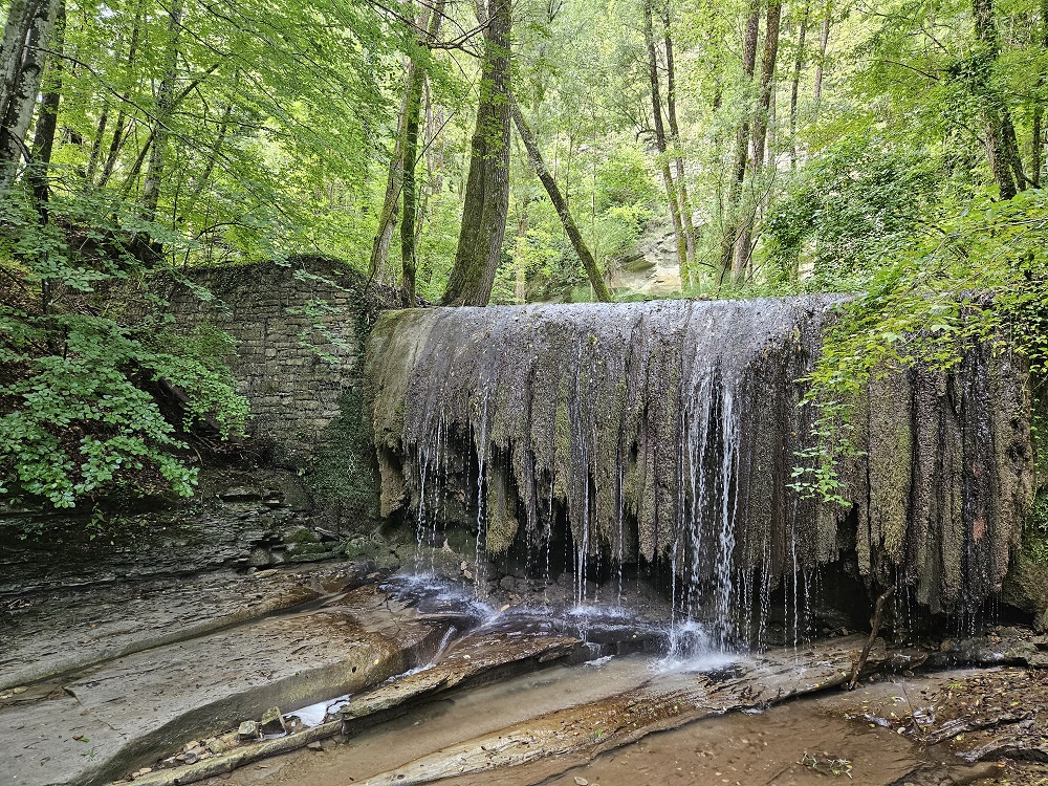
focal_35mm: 23
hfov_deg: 73.9
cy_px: 393
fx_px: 696
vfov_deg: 58.9
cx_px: 524
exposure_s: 1/142
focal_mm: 5.4
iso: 320
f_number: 1.8
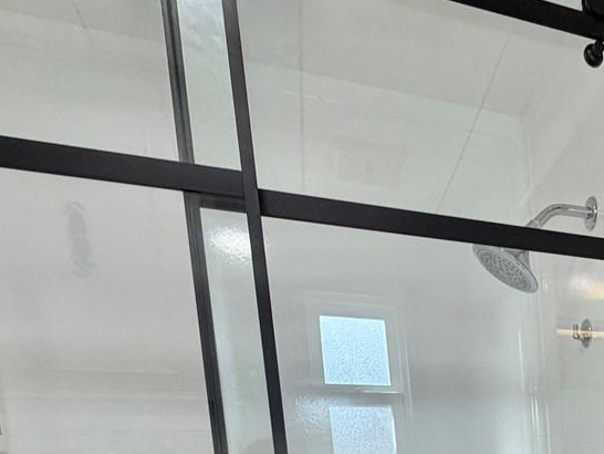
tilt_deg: -7.7
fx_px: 716
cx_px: 666
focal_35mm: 41
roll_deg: +2.5
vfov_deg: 28.5
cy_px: 599
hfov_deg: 38.0
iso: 125
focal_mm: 2.22
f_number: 2.2
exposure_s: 1/120
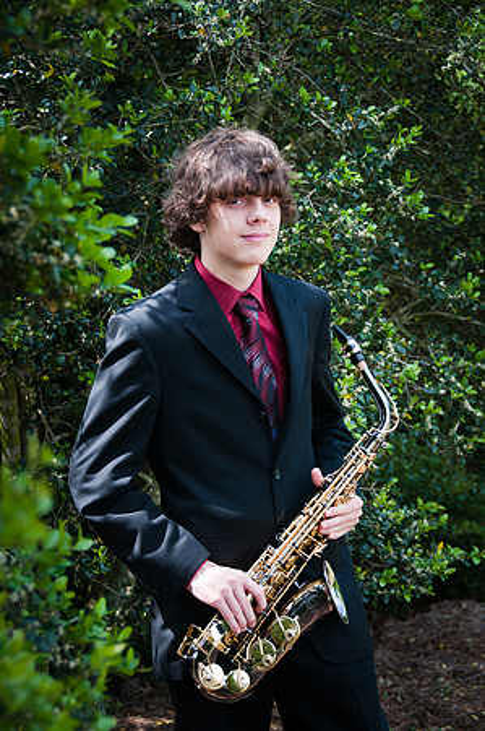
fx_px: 1975
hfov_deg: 14.0
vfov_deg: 20.9
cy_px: 366
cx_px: 242
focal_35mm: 98
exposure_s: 1/250
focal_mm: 65
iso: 200
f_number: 5
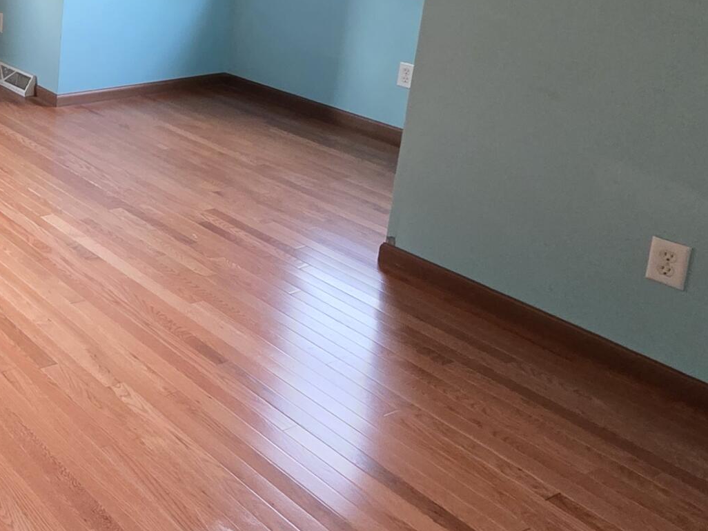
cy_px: 7
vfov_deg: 34.5
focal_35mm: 38
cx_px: -188
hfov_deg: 35.5
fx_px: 777
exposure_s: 1/60
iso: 640
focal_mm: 2.2
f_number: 1.9
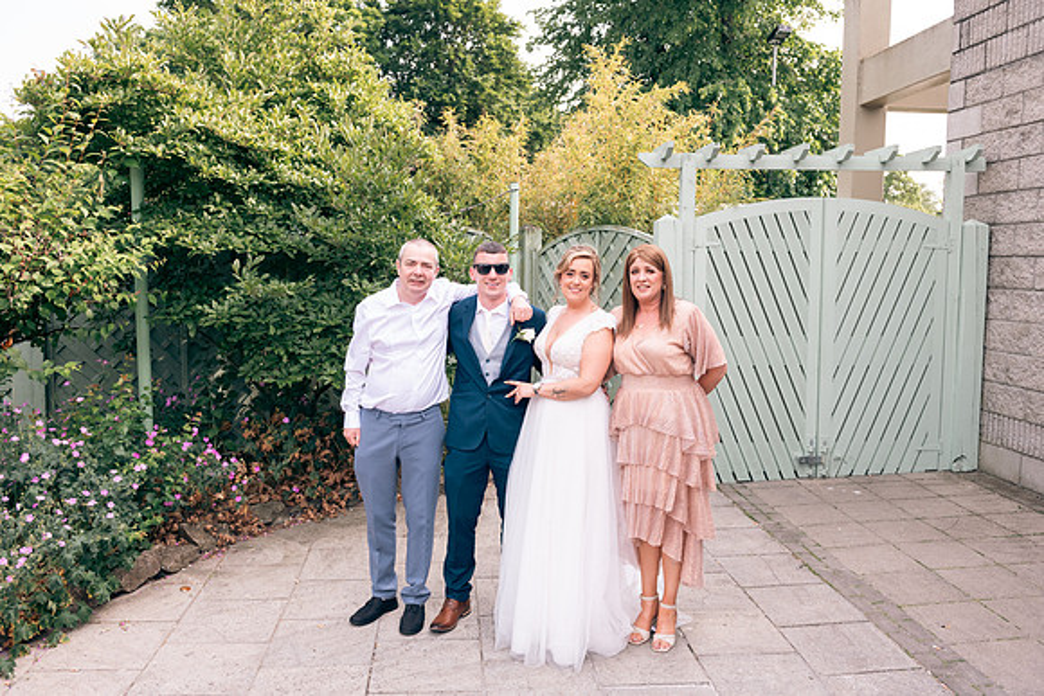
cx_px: 522
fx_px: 841
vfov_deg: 45.0
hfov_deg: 63.6
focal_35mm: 29
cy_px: 348
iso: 160
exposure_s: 1/160
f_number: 6.3
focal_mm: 29
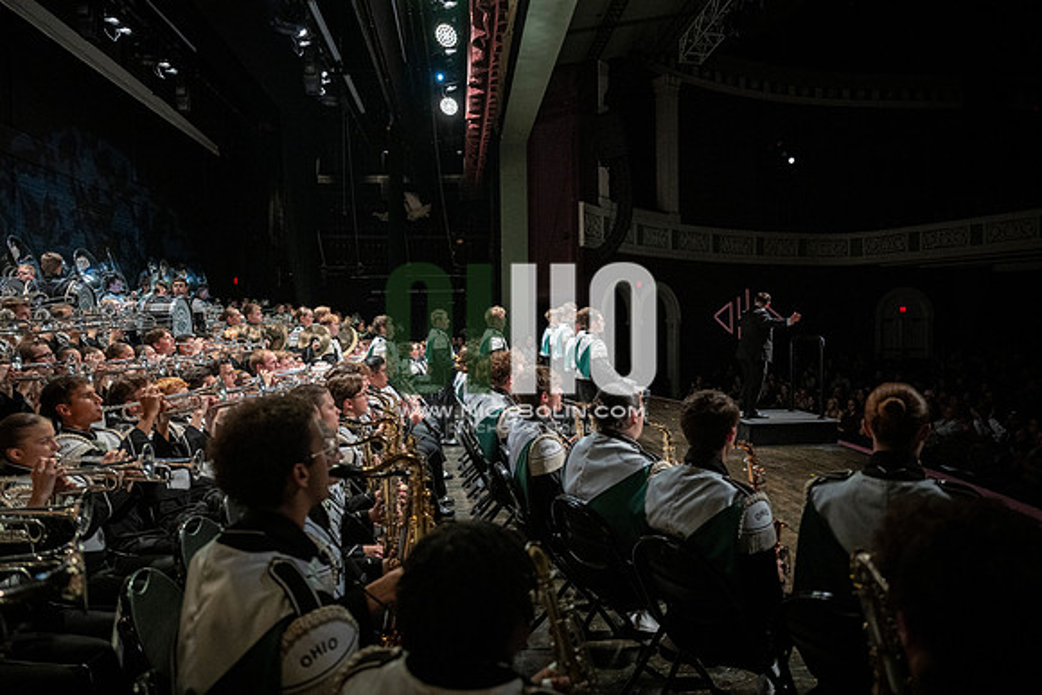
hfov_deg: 73.7
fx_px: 695
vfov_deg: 53.2
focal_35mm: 24
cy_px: 348
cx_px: 521
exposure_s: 1/500
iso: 3200
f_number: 2.8
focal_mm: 24
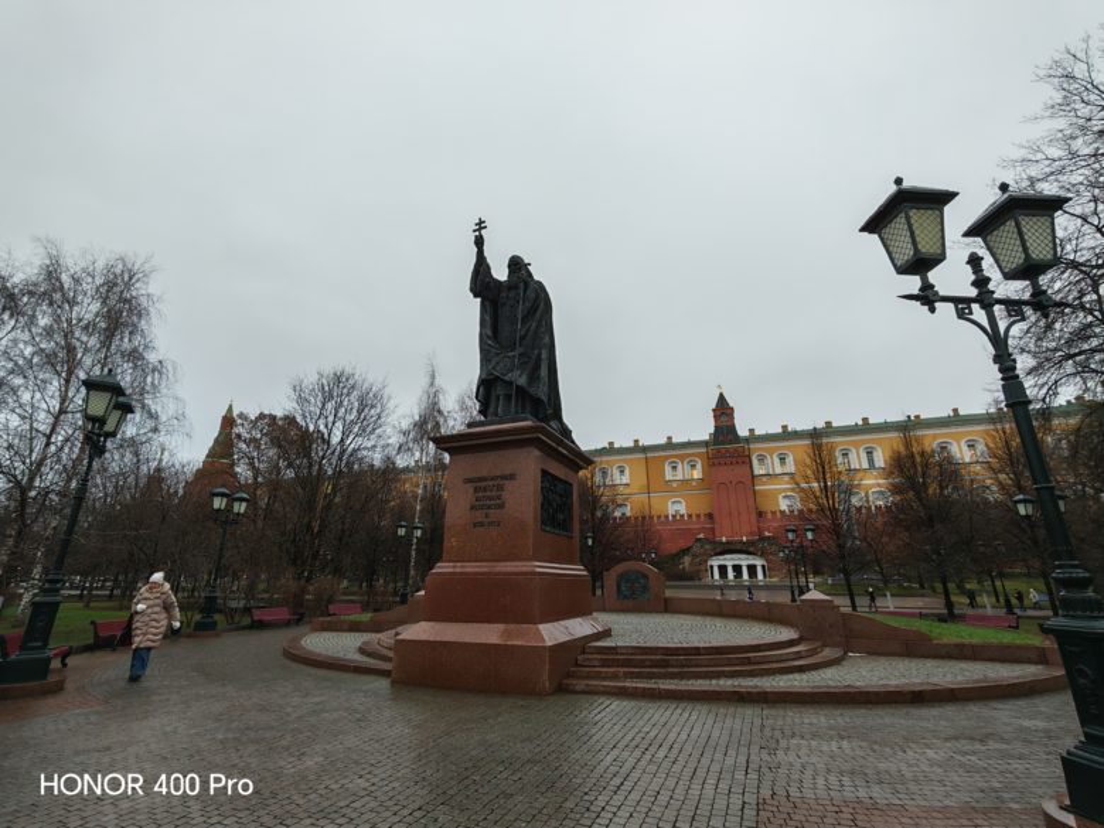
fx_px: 510
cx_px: 552
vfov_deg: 78.1
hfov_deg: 94.5
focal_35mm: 16
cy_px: 414
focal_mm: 1.96
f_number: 2.2
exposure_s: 1/50
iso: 100
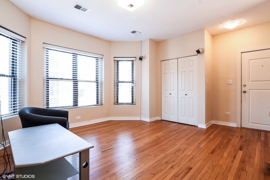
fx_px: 129
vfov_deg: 69.7
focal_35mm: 17
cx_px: 135
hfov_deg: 92.4
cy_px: 90
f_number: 8
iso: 100
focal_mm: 11.5
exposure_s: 1/3
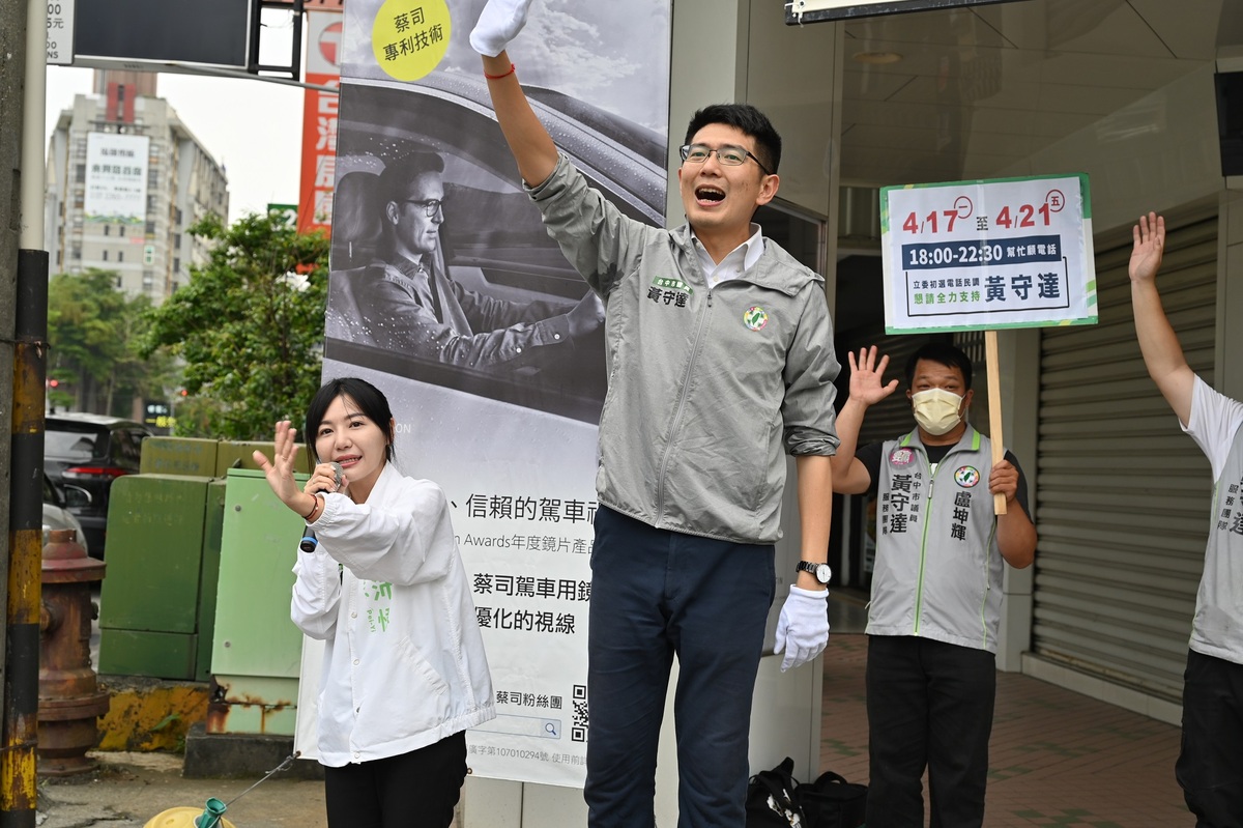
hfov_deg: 42.8
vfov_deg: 29.2
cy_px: 414
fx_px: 1588
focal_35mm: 46
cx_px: 622
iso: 200
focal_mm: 46
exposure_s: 1/250
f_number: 5.6
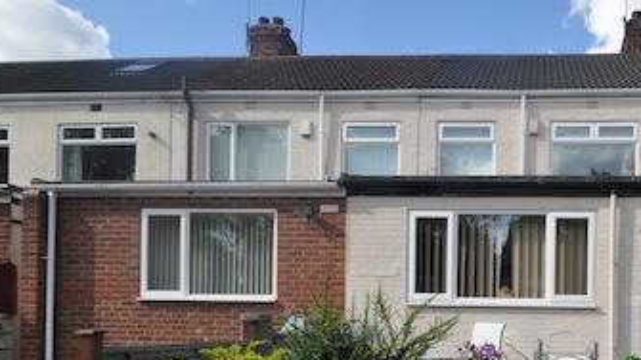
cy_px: 315
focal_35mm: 30
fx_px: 510
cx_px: 522
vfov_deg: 36.7
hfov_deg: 58.8
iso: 200
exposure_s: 1/250
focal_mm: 10
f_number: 8
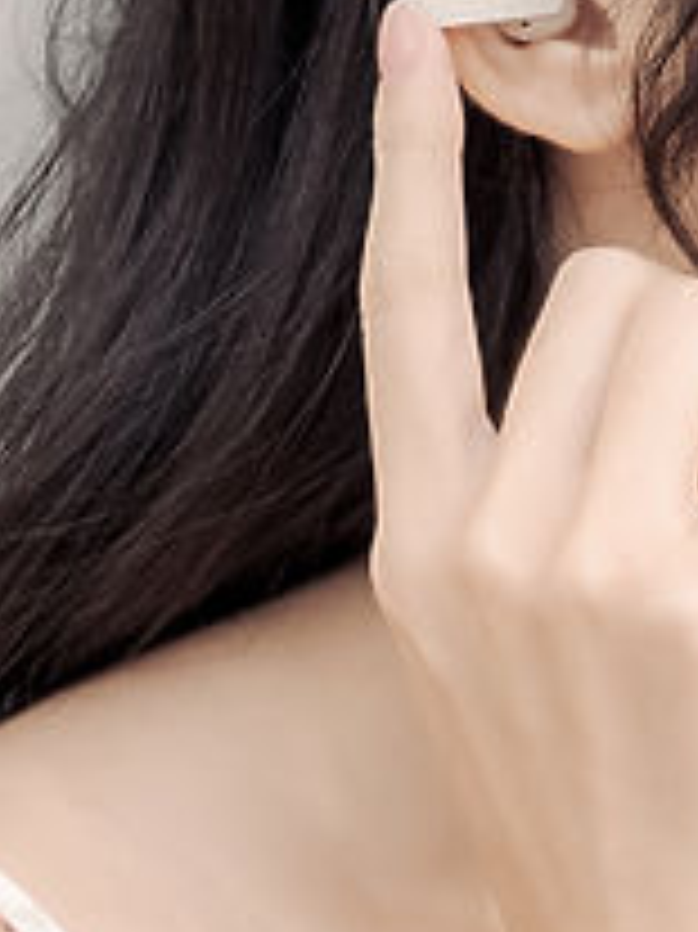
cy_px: 250
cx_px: 712
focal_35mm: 147
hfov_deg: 10.0
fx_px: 3956
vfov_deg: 13.4
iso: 1000
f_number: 4
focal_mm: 24
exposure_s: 1/100
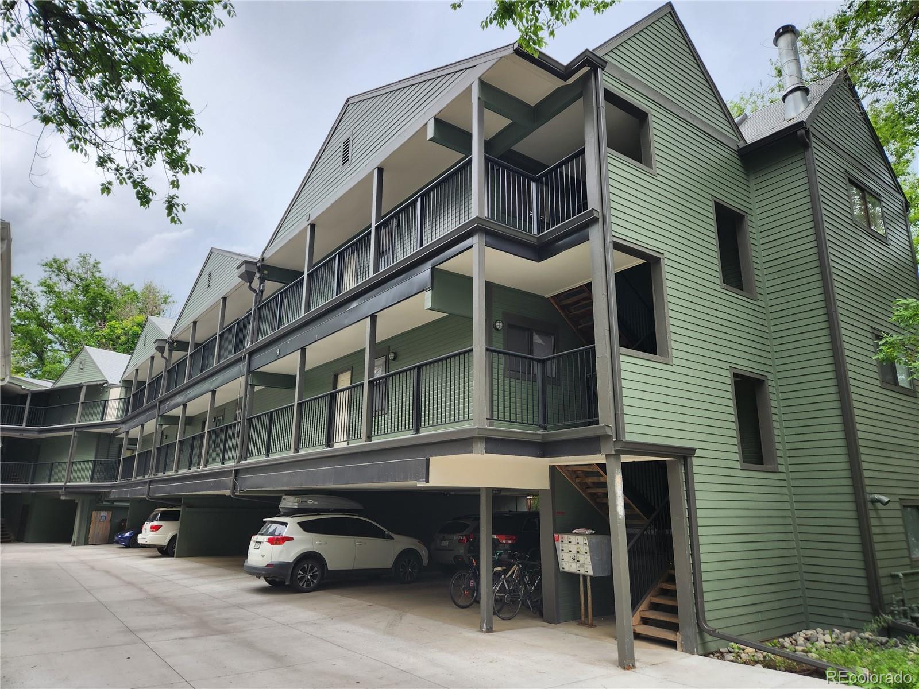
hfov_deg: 73.9
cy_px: 344
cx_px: 460
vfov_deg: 58.9
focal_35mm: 23
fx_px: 611
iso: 20
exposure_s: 1/215
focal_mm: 5.4
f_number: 1.8
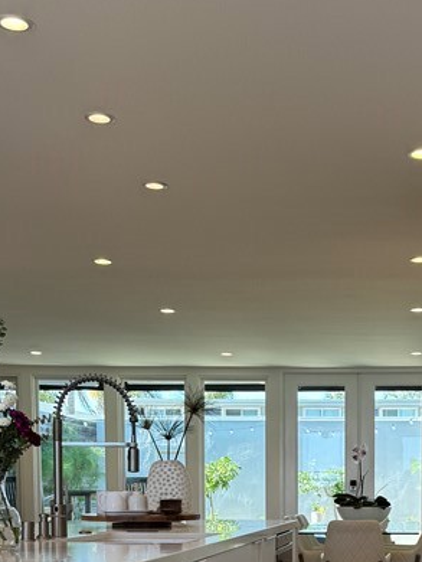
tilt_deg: -3.4
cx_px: 354
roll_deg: +0.4
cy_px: 543
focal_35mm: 63
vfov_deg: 29.0
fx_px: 1023
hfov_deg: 22.9
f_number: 1.78
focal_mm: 6.76
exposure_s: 1/153
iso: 64
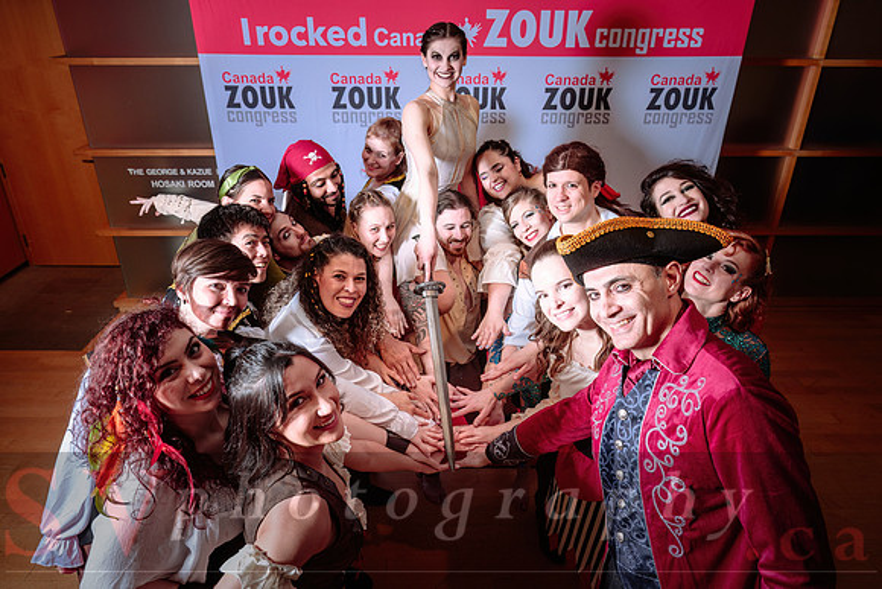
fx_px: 588
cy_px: 294
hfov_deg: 73.7
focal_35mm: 24
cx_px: 441
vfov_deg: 53.2
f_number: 4.5
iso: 320
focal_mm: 24
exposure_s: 1/125
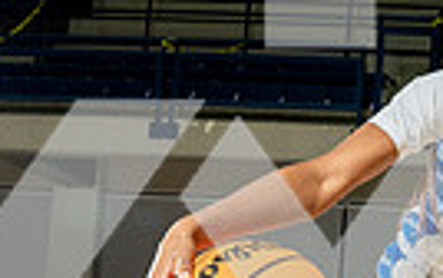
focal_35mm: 88
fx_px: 1063
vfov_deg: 14.6
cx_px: 469
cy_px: 276
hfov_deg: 22.4
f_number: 8
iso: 640
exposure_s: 1/250
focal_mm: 20
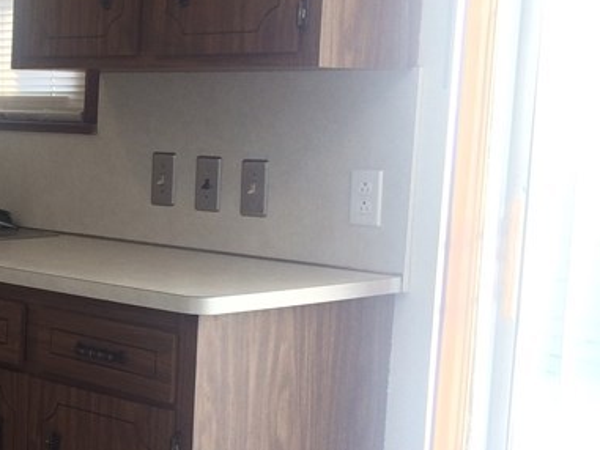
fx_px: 1352
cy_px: 260
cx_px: -181
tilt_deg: -9.4
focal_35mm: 78
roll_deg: +0.9
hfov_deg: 22.4
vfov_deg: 18.9
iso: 64
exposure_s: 1/120
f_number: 2.2
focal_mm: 4.15
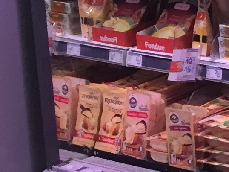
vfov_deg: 8.3
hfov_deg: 9.4
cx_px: 639
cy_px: -75
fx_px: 1164
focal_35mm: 176
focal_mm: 4.15
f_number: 2.2
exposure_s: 1/33
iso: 64
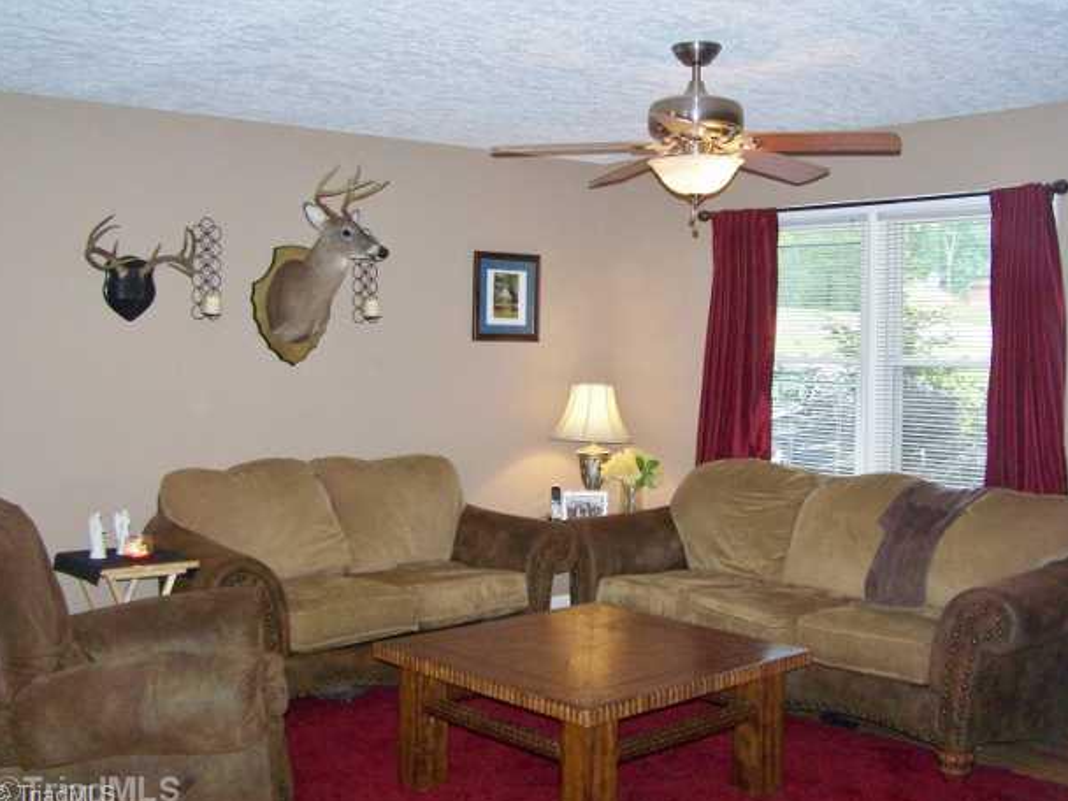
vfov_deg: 36.0
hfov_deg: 46.8
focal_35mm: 40
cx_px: 552
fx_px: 1234
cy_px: 390
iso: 160
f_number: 2.8
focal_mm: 6.3
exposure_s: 1/60
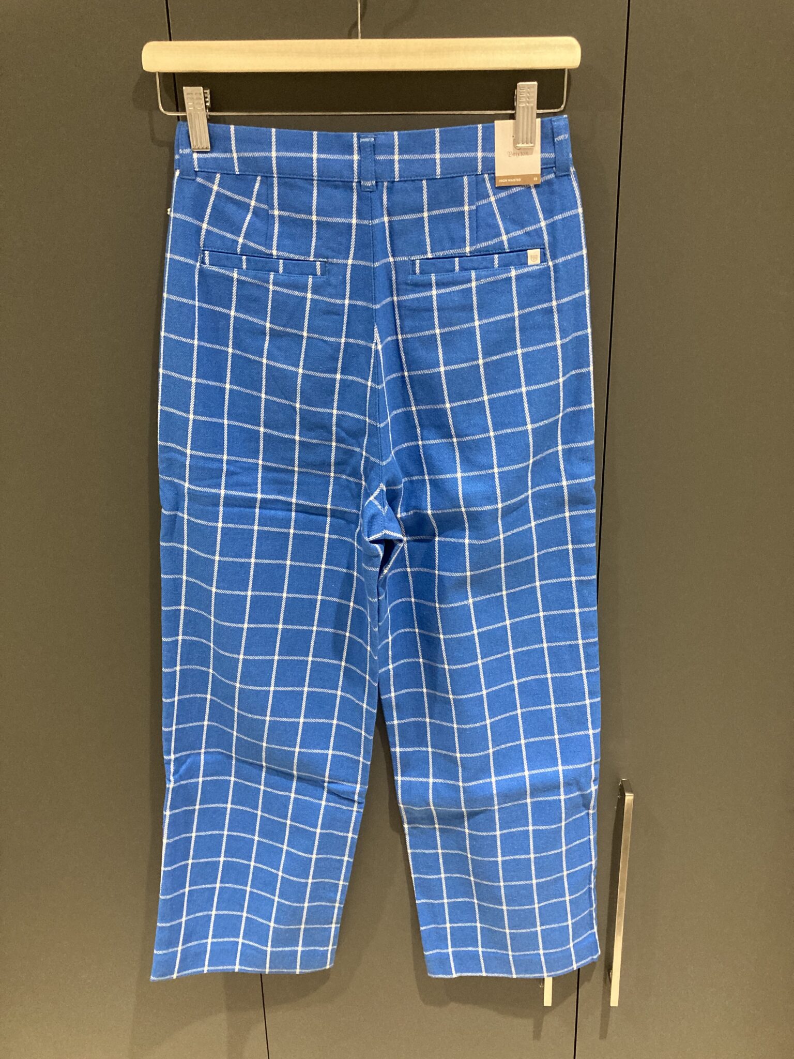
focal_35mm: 28
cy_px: 530
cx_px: 397
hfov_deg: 49.7
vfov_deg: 63.4
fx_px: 856
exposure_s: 1/30
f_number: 1.8
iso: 320
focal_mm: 3.99
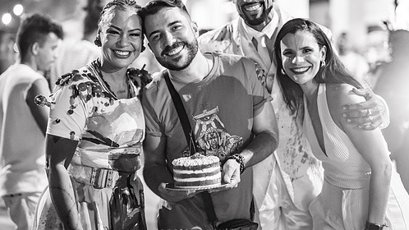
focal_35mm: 61
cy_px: 87
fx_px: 661
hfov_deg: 34.4
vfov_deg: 19.7
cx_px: 196
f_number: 1.2
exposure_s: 1/320
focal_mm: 50
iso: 2000
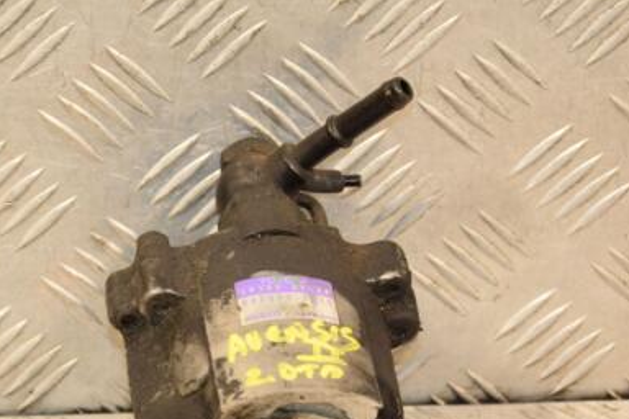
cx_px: 241
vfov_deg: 7.8
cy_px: 313
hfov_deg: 11.7
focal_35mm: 176
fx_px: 3071
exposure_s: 1/200
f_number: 5.3
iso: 800
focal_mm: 75
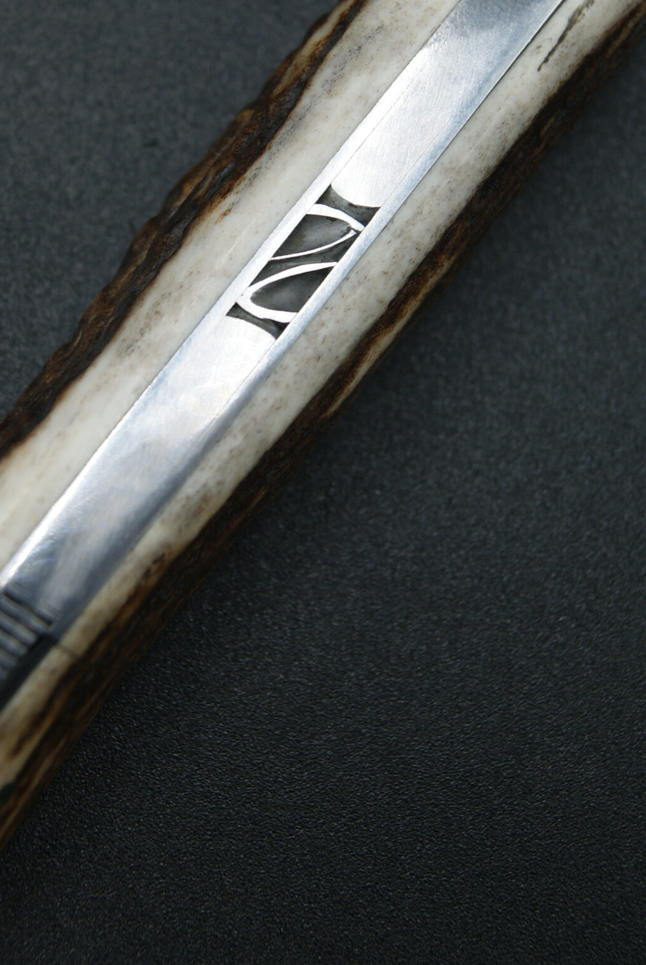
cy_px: 234
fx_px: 1879
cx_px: 240
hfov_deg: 19.5
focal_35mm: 70
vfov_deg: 28.4
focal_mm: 28
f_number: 5.6
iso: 100
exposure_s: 1/100
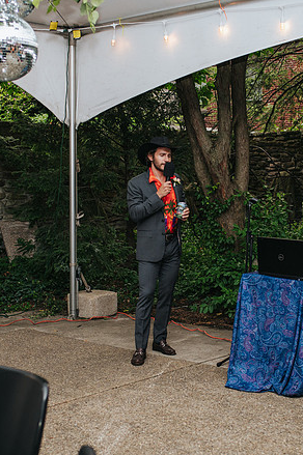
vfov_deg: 33.4
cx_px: 186
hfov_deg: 22.5
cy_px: 246
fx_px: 759
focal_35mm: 60
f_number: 2.8
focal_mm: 35
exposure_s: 1/200
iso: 1000
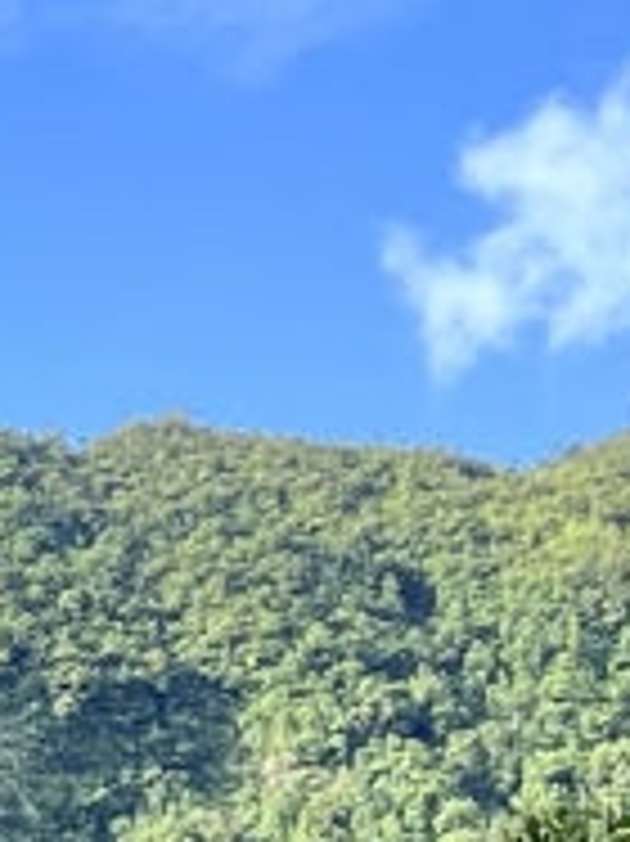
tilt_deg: +10.3
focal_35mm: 165
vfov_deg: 11.7
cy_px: 1013
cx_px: -1190
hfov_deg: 7.9
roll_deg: +0.9
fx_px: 4009
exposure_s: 1/1056
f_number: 1.6
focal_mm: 5.1
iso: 50
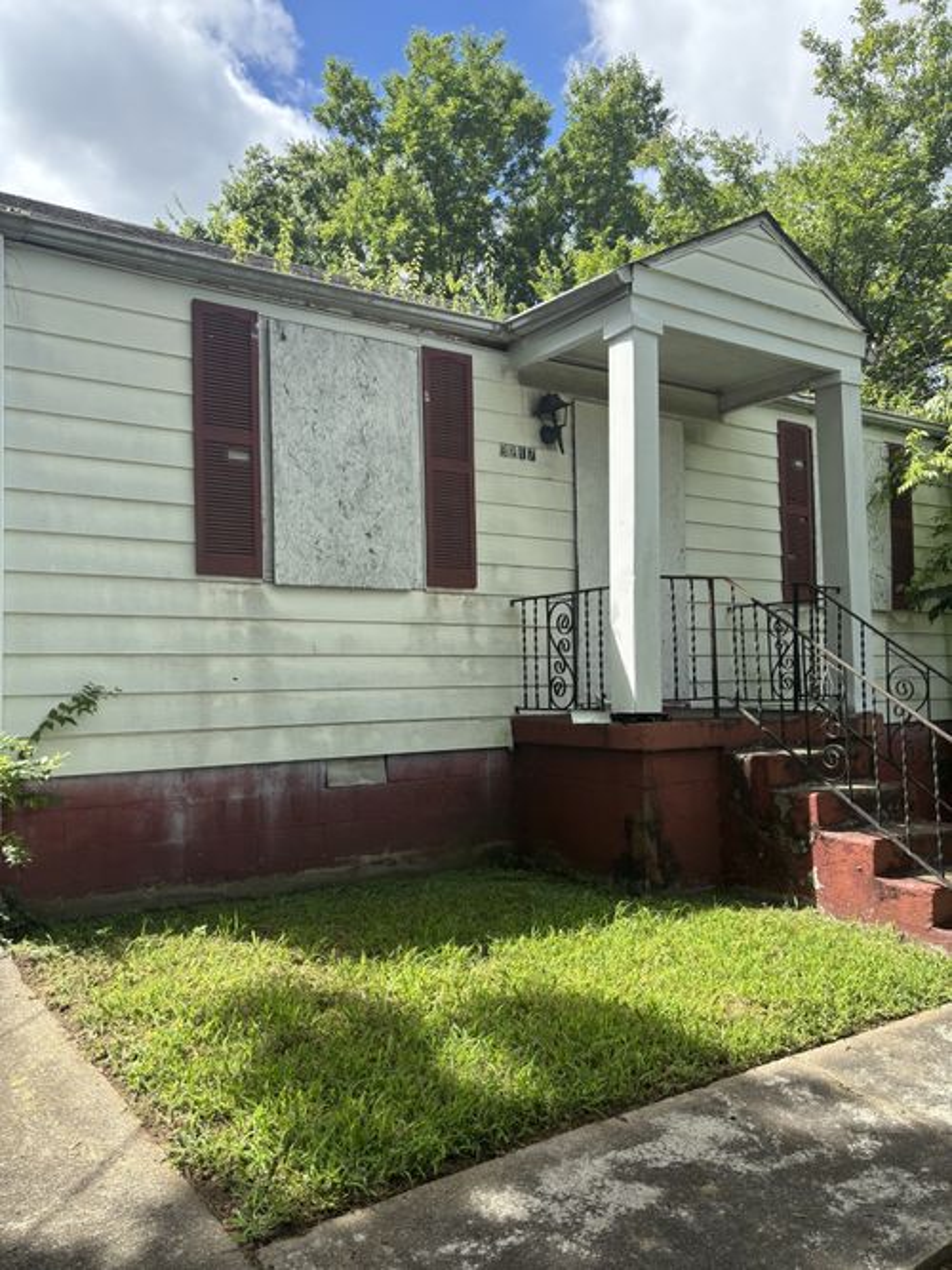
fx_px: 954
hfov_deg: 53.0
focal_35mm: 26
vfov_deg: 67.3
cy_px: 635
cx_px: 476
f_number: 1.6
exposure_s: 1/1399
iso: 50
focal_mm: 5.96
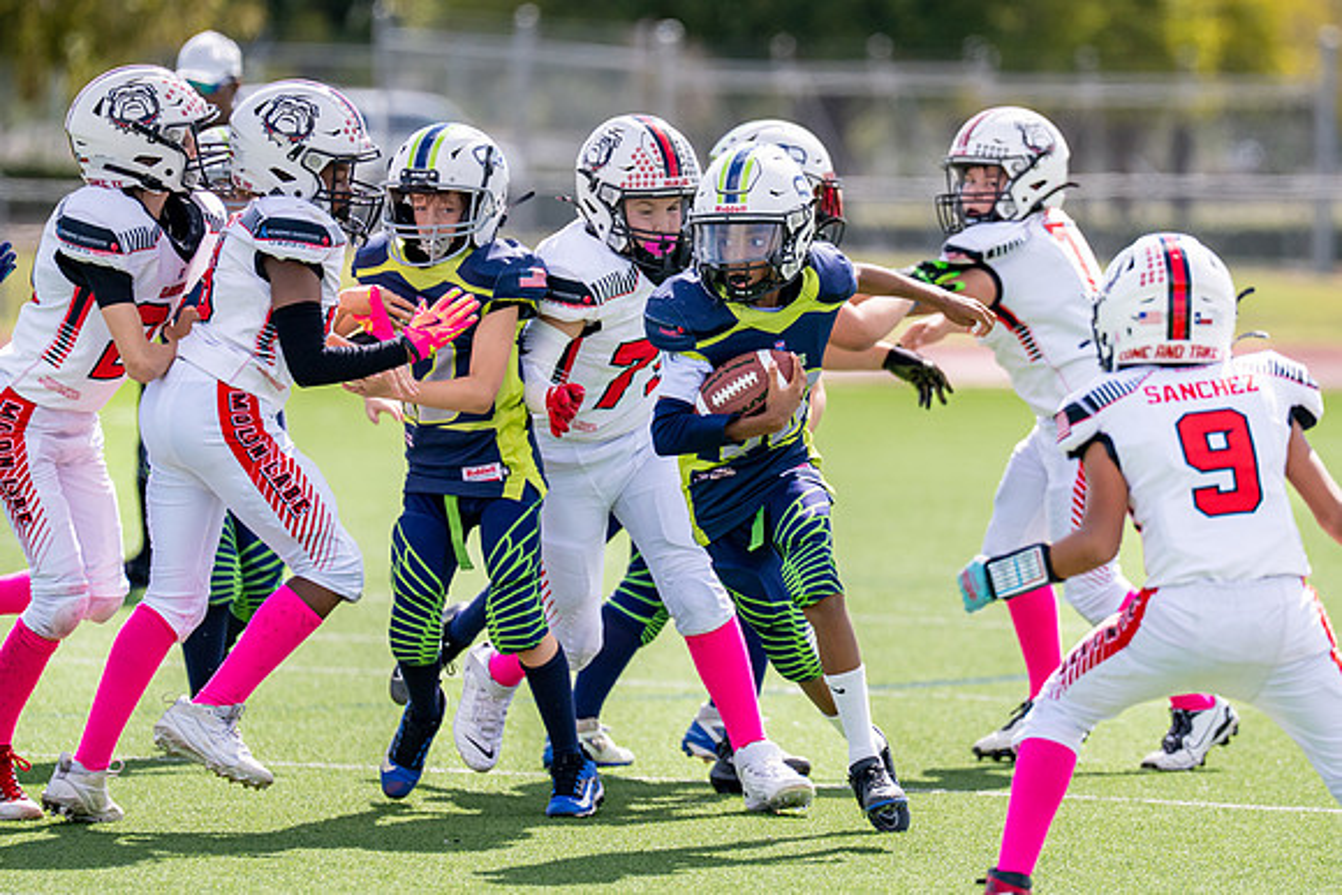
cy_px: 393
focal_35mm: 344
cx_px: 831
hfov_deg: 6.0
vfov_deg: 4.0
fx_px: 12820
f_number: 2.8
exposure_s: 1/4000
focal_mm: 200
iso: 250
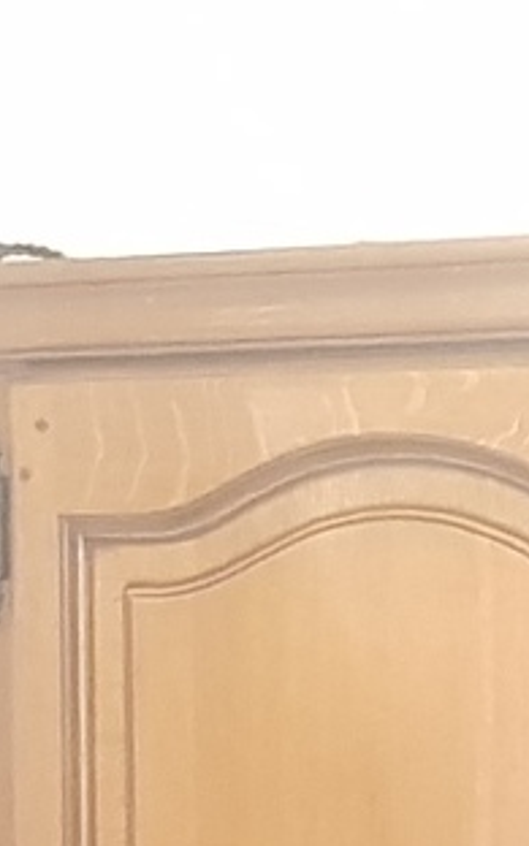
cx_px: 1099
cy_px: 2009
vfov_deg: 8.5
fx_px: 5213
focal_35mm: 226
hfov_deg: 5.7
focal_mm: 4.2
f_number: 1.7
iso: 320
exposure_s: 1/10
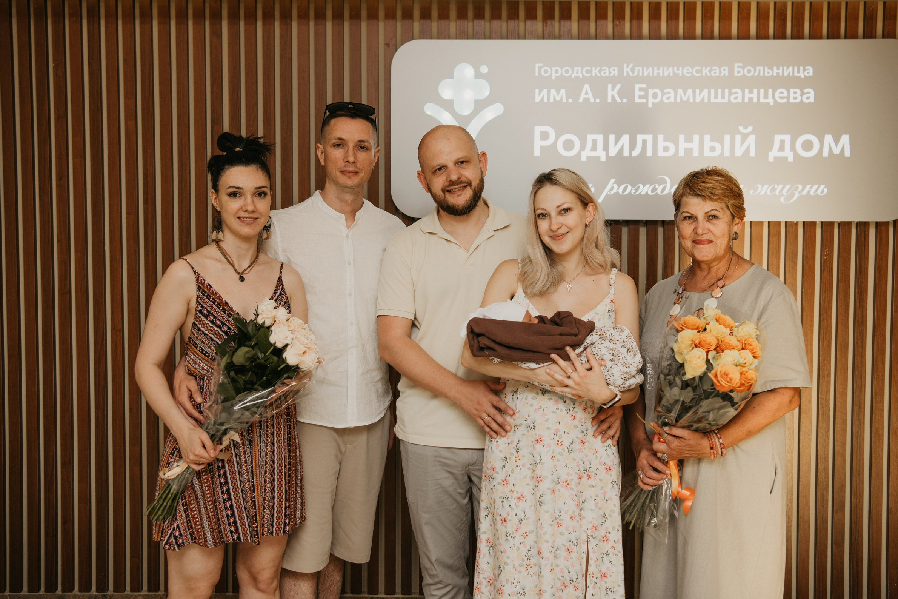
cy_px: 274
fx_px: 1073
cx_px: 464
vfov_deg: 31.2
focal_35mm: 43
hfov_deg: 45.4
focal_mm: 38
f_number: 4
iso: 200
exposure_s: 1/160
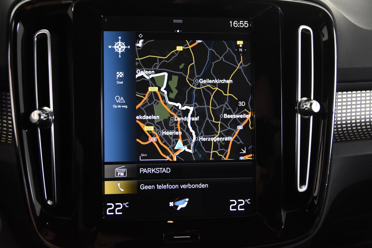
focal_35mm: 46
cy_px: 124
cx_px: 186
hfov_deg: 42.3
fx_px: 480
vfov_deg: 28.9
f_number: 3.5
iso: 1600
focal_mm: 31
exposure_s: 1/50
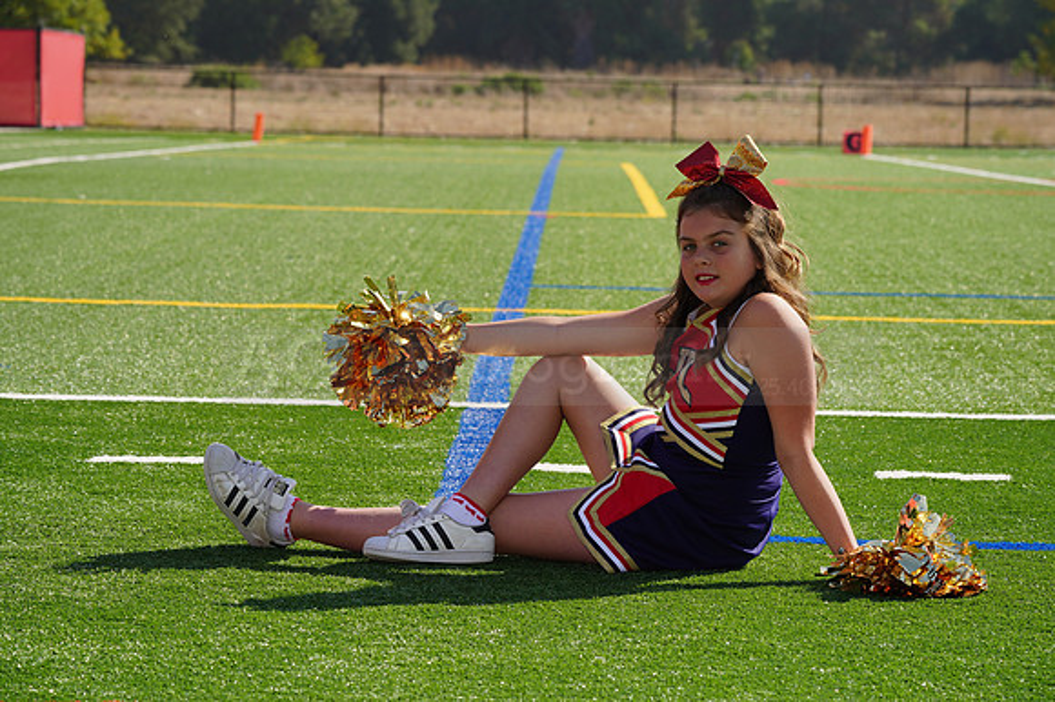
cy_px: 351
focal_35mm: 133
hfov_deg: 15.4
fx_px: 3895
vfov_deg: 10.3
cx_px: 528
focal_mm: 133
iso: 100
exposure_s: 1/250
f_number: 9
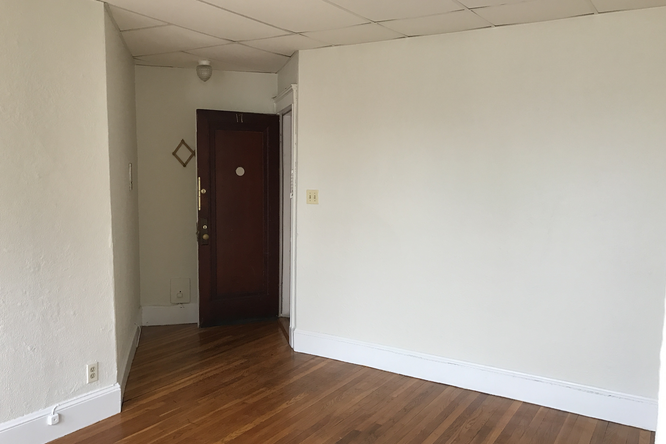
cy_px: 237
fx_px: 555
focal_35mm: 30
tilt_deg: -7.4
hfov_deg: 61.9
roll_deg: -0.5
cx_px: 333
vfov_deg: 43.6
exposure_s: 1/24
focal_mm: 3.99
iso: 32
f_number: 1.8
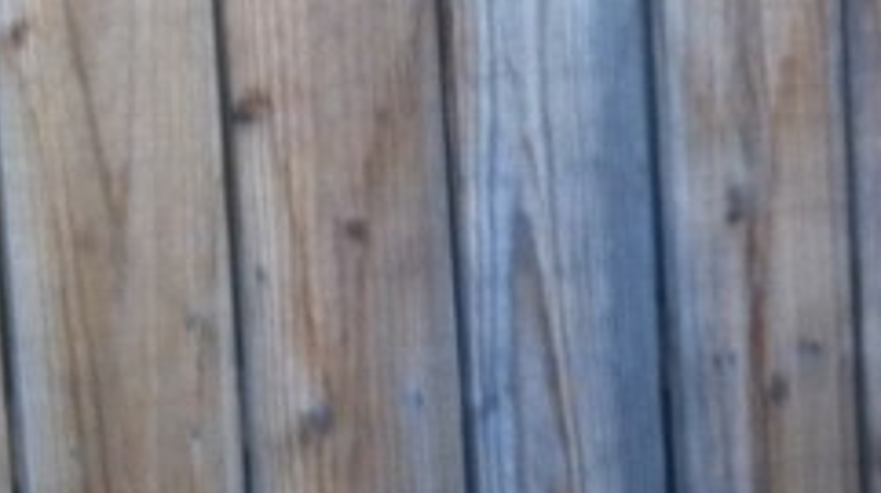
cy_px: 225
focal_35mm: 162
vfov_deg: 7.5
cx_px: 1181
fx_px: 3781
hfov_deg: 12.8
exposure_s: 1/15
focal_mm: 3.85
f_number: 2.8
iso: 100
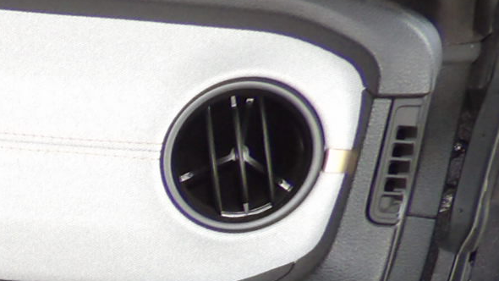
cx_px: -577
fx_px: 1773
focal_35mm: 134
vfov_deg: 8.4
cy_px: 648
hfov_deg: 13.2
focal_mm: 5
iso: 200
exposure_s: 1/30
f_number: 3.4
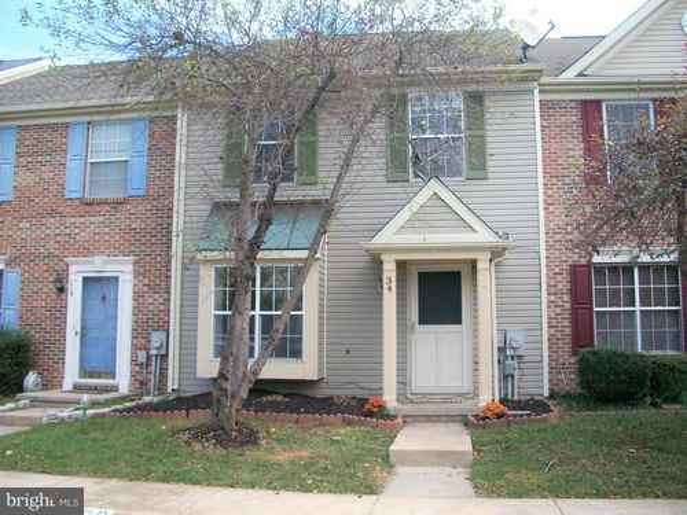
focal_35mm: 35
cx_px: 344
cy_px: 258
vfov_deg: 40.7
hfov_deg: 52.6
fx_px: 695
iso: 80
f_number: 3.1
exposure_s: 1/400
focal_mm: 6.3
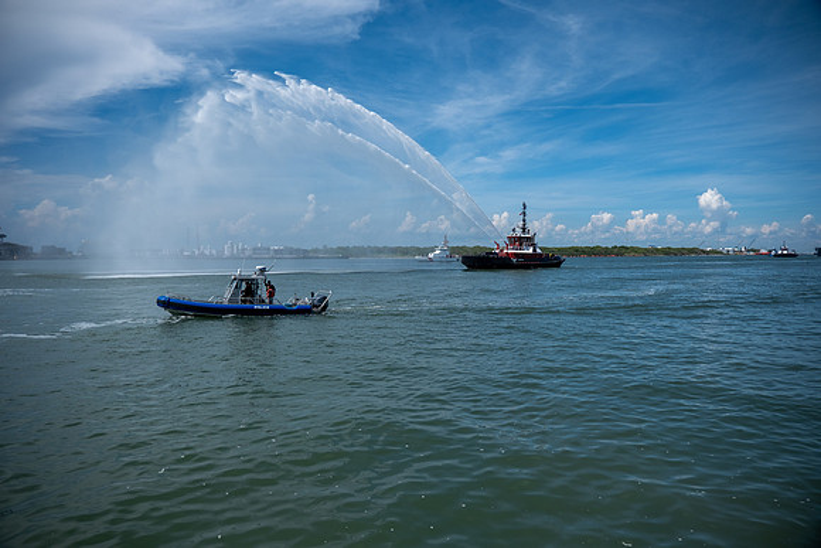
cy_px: 274
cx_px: 410
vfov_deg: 53.2
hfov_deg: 73.7
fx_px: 547
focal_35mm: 24
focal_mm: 16
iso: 160
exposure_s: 1/3800
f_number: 4
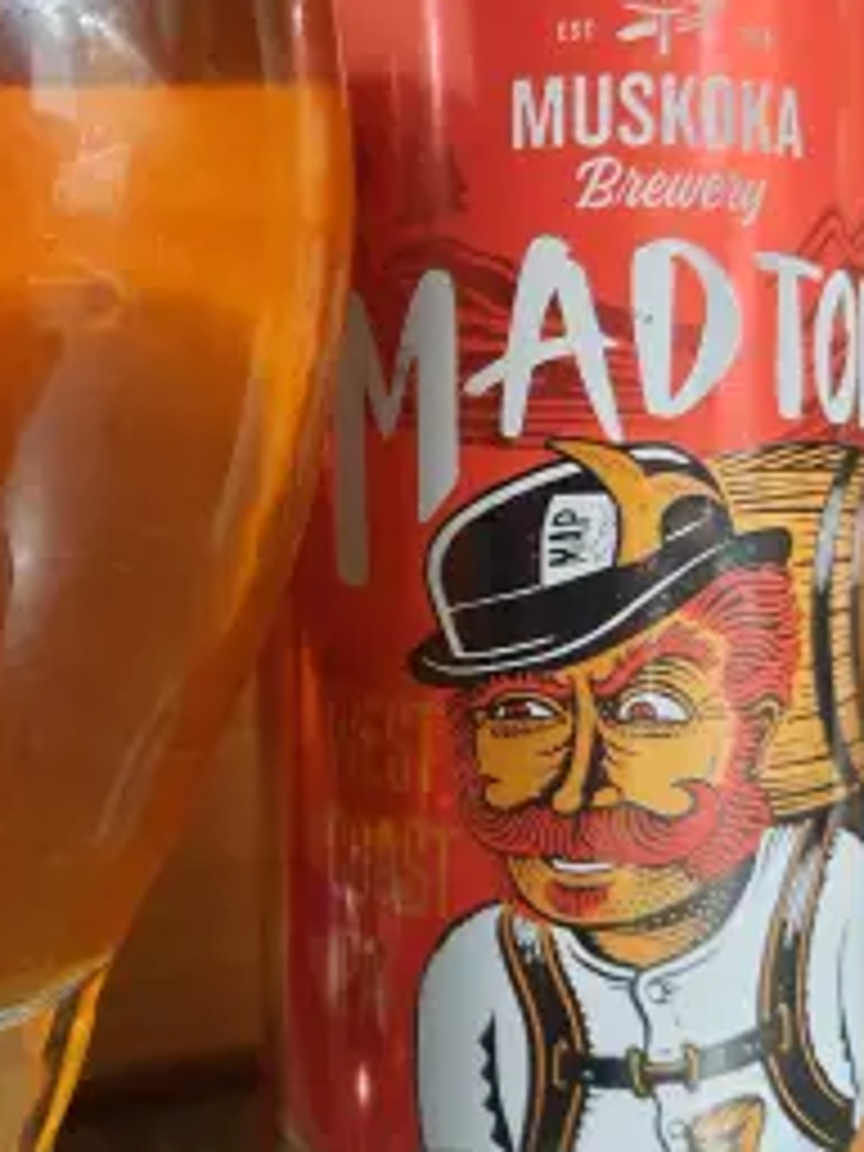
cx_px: 266
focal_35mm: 39
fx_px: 1298
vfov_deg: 47.9
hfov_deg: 36.3
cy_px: 576
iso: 400
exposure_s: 1/24
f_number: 2
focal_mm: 4.6
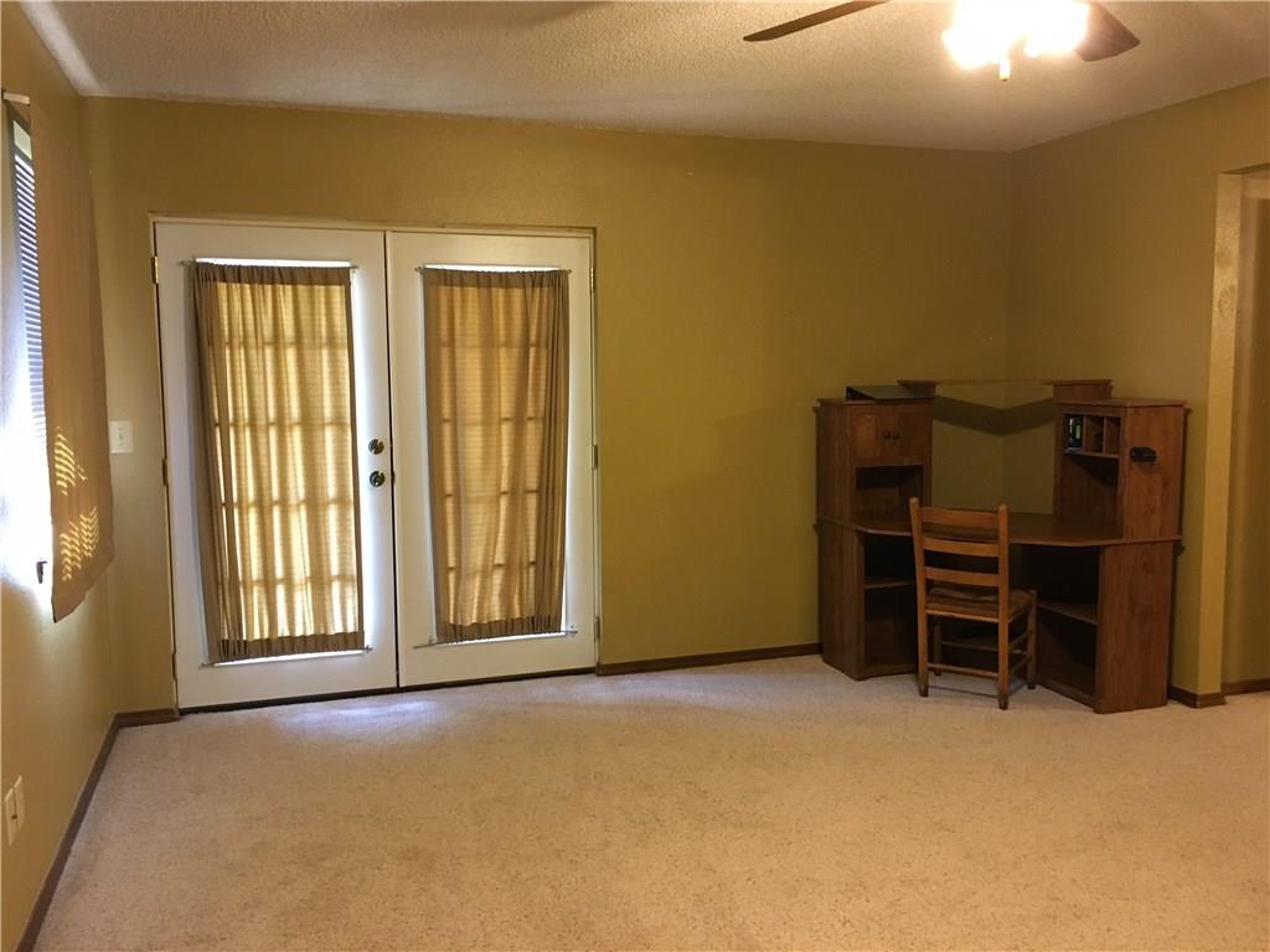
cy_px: 476
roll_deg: -0.2
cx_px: 635
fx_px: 1064
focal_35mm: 29
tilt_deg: -6.1
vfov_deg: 48.2
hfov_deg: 61.7
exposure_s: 1/24
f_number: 2.2
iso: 200
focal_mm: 4.15
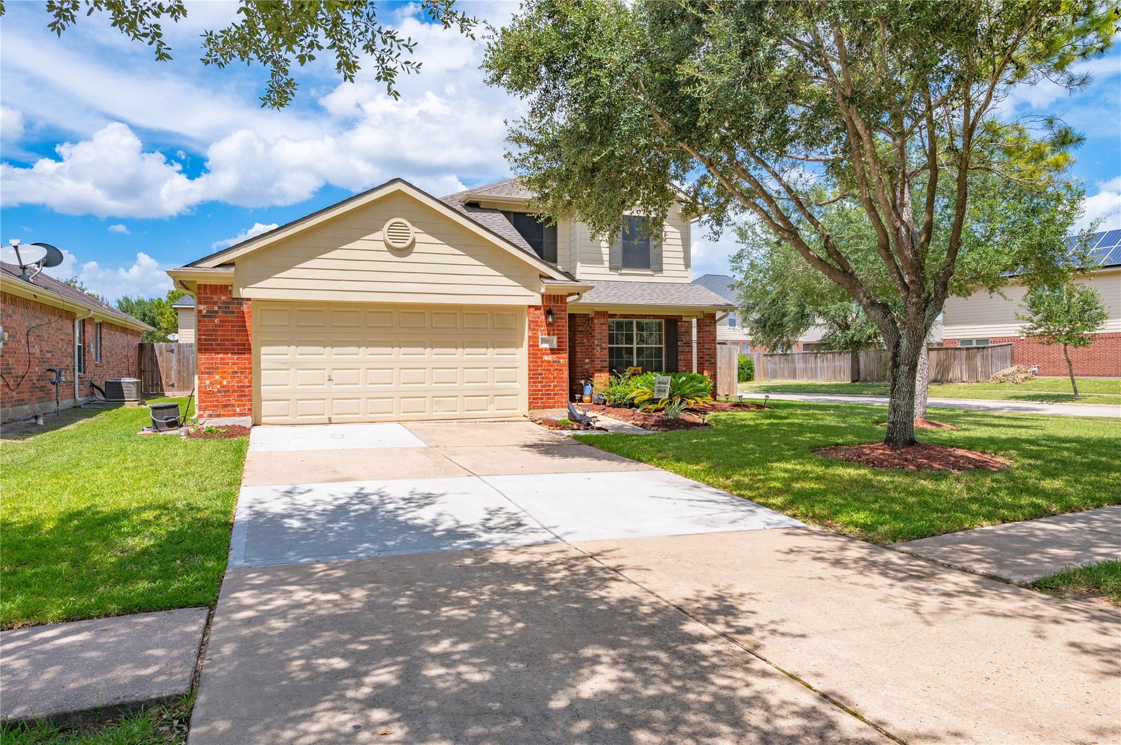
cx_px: 560
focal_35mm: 24
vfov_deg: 53.1
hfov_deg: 73.8
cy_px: 372
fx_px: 747
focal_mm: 24
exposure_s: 1/200
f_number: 13
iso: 125
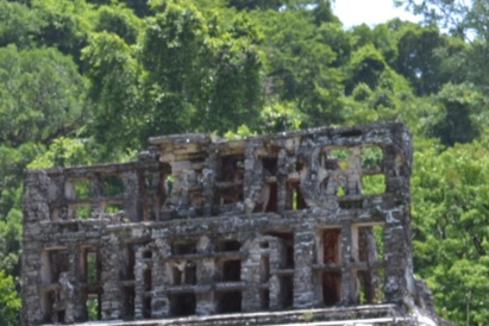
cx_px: -65
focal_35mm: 187
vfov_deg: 7.2
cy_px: 571
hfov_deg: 10.8
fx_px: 2540
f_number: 5.6
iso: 100
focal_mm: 32
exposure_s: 1/125
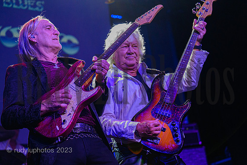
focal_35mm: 74
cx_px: 124
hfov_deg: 27.4
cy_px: 82
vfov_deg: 18.4
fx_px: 507
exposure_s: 1/1250
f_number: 2.8
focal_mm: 74
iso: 4000
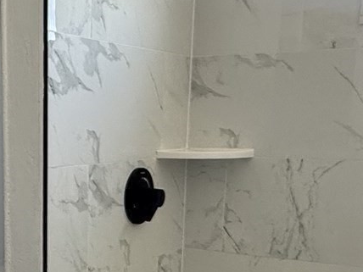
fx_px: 703
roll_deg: +0.0
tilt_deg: -13.5
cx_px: 44
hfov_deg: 28.0
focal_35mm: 67
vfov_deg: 21.0
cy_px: 291
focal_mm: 2.22
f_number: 2.2
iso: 320
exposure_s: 1/99
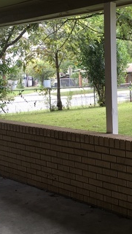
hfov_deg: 19.0
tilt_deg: -5.4
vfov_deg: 33.3
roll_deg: +2.6
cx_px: 95
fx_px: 391
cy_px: 116
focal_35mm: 63
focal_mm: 4.15
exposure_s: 1/120
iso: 32
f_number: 2.2
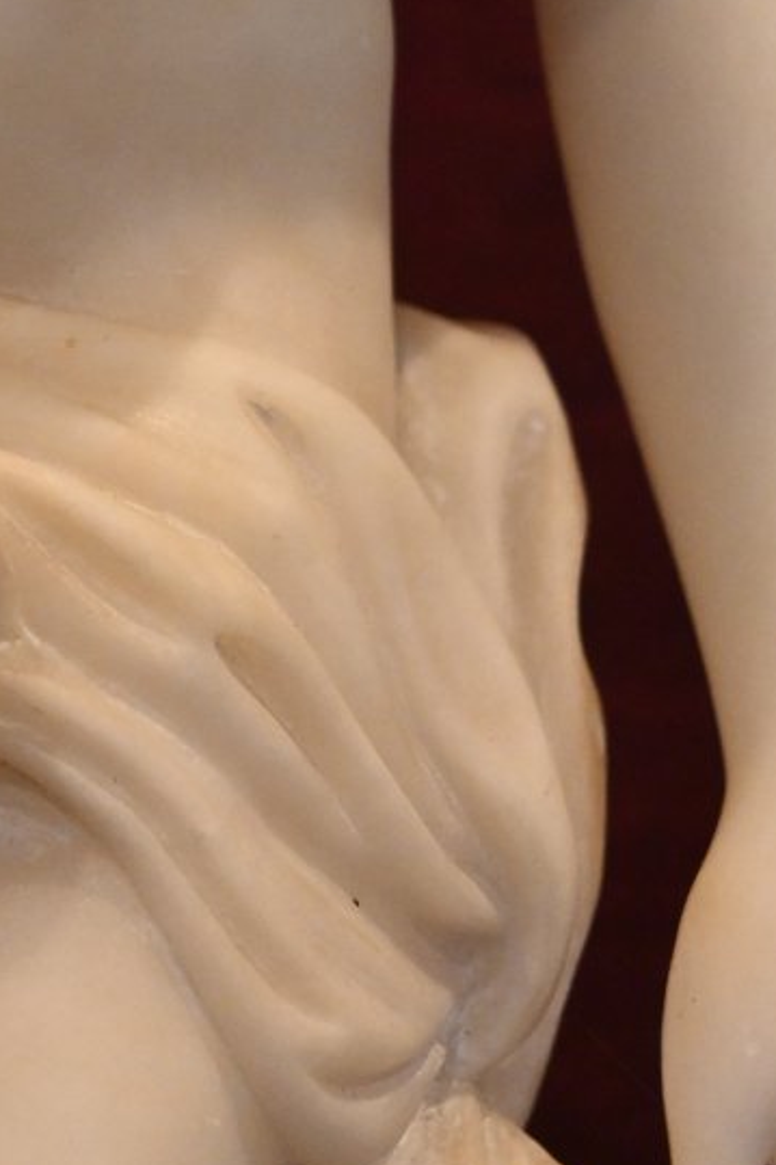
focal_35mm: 167
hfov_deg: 8.2
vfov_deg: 12.2
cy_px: 175
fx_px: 5403
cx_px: 359
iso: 3200
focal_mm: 50
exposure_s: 1/60
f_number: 6.3
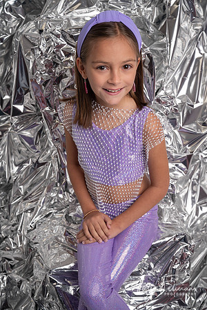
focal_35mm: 45
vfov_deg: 43.6
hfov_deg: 29.9
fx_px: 388
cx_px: 104
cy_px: 155
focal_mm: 45
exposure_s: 1/200
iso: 160
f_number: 5.6
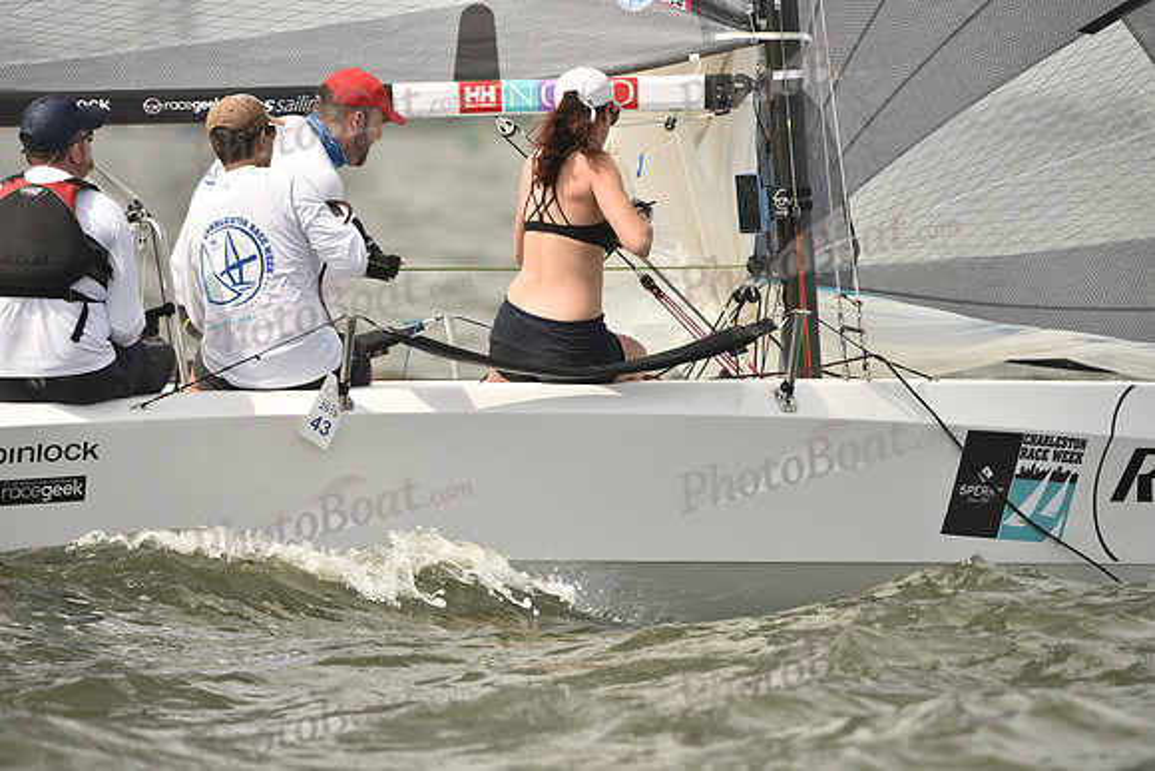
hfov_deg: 5.2
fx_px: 12836
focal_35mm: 400
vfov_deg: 3.4
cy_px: 386
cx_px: 578
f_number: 6.3
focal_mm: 400
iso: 320
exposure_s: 1/1600
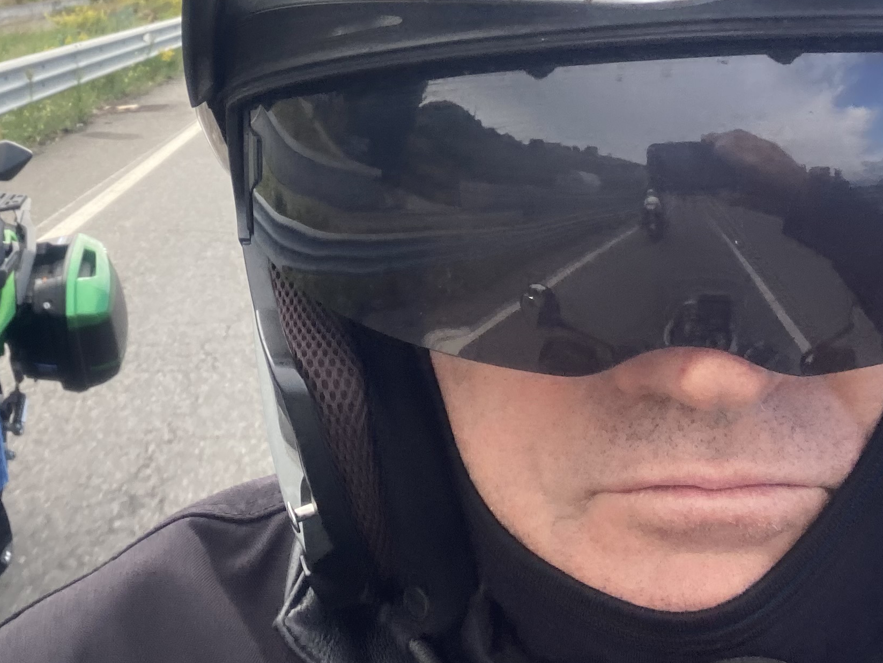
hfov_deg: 31.4
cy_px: 57
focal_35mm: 60
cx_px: 182
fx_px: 1531
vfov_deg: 23.7
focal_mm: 2.87
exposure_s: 1/100
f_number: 2.2
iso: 20
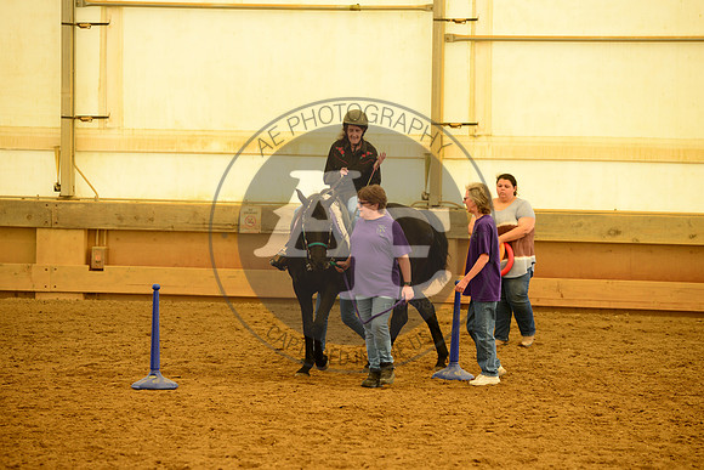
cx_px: 352
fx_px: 3814
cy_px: 235
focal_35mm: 195
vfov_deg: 7.0
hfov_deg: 10.5
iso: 800
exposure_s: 1/250
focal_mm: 195
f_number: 5
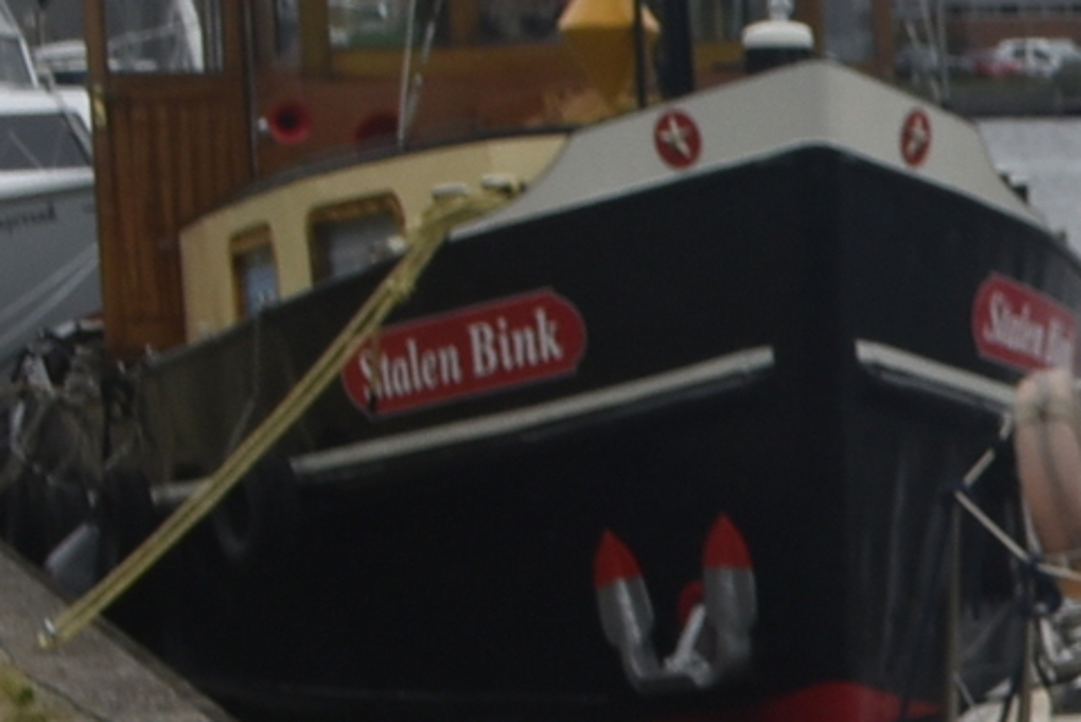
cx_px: 2792
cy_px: 800
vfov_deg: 7.3
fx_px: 5648
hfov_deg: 9.5
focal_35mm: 188
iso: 200
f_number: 9
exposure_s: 1/320
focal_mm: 24
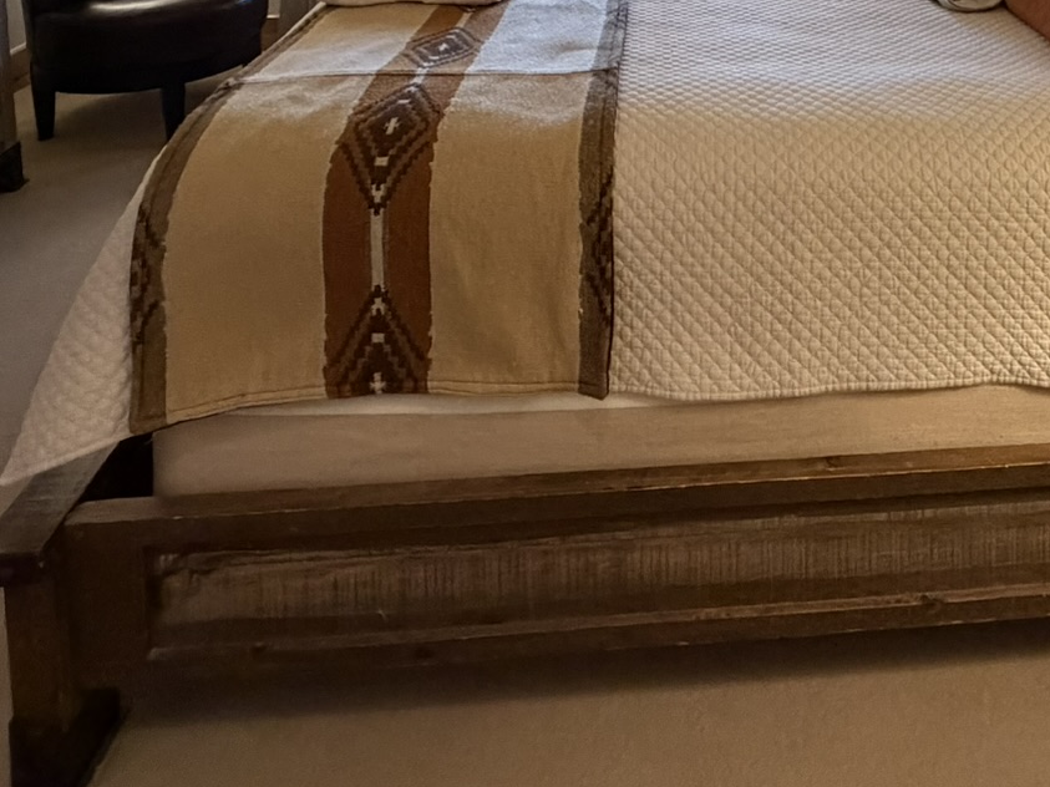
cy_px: -167
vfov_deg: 33.6
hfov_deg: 52.4
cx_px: 737
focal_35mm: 34
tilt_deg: -6.1
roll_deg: +0.2
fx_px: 1031
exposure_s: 1/60
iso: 640
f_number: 2.2
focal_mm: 2.22
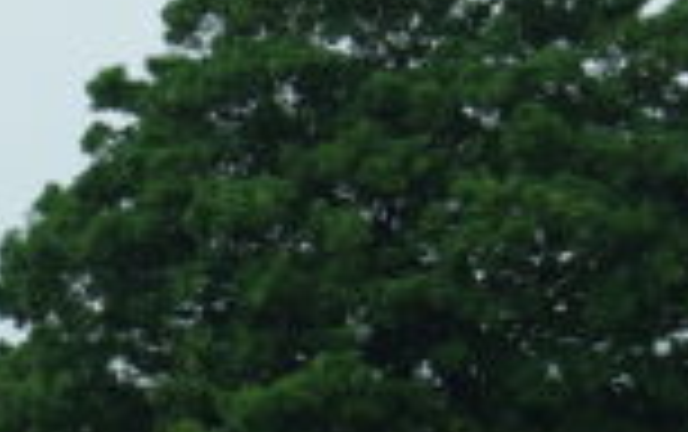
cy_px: 436
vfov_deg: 3.1
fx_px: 7865
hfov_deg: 4.9
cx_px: -616
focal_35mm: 419
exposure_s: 1/250
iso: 100
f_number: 8
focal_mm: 55
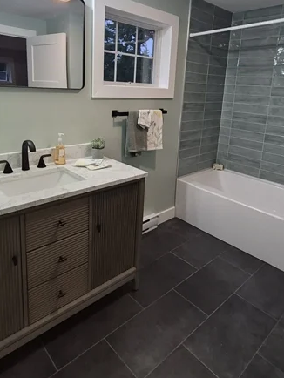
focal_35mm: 23
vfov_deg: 72.1
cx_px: 133
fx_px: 251
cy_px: 132
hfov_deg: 58.9
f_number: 2.2
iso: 100
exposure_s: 1/60
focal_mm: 1.74
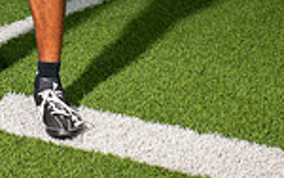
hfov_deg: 13.0
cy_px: -222
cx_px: 8
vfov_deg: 7.8
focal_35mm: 159
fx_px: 1232
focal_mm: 52
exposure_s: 1/320
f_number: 7.1
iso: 200
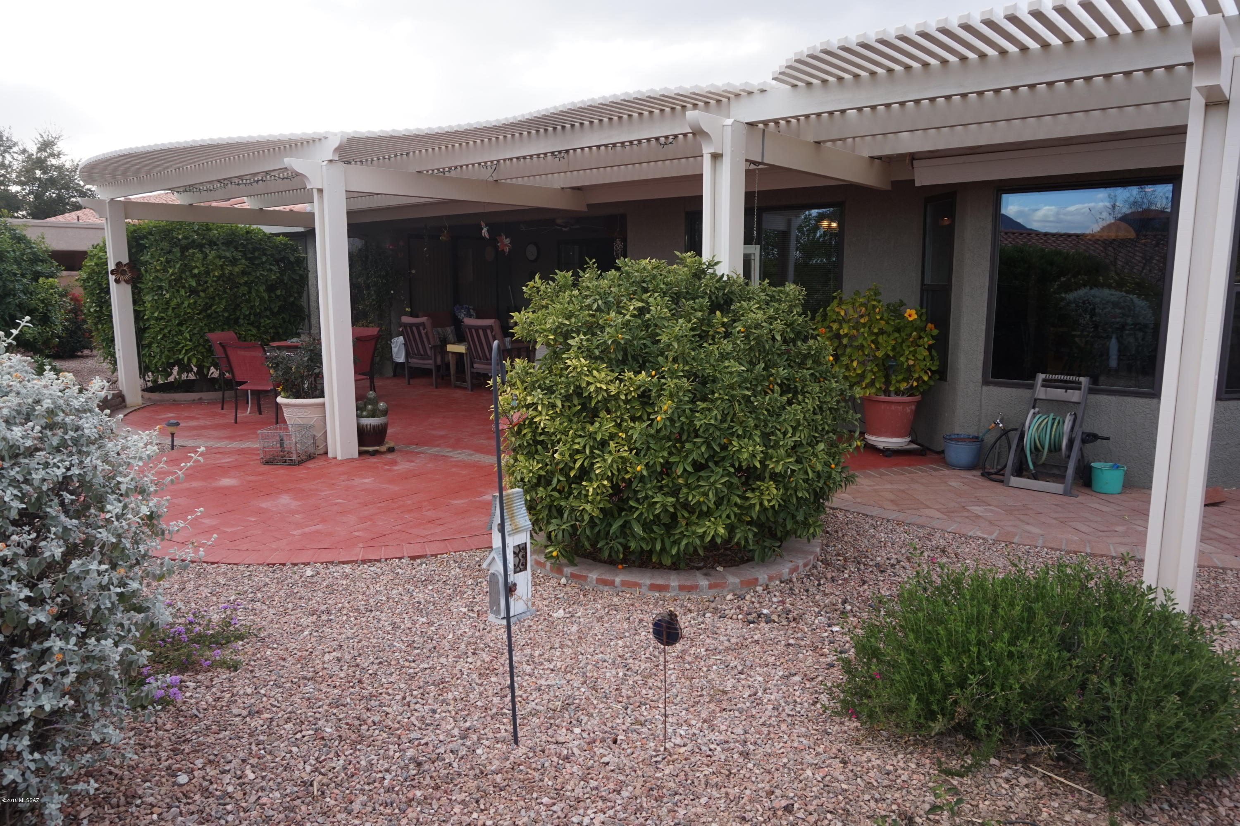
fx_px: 826
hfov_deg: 73.8
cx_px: 620
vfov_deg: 53.1
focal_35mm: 24
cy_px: 413
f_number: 6.3
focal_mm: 16
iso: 100
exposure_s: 1/80
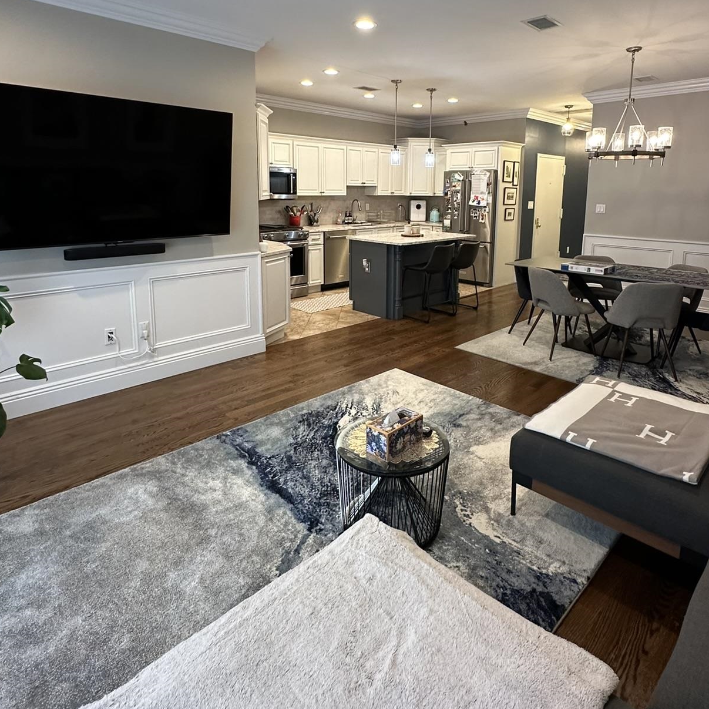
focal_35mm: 21
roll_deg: -1.0
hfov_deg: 72.1
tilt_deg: -7.9
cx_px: 378
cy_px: 257
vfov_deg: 70.7
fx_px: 487
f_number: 2.2
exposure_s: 1/120
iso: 320
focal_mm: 2.22
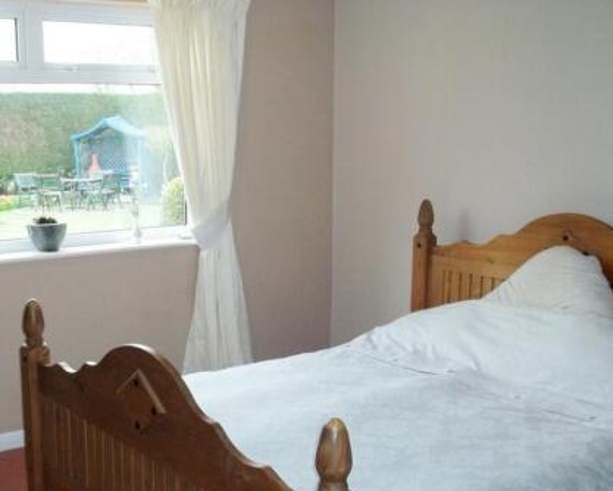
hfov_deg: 40.5
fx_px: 817
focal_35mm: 45
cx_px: 190
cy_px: 301
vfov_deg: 33.3
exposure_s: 1/30
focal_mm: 5.9
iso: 160
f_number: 3.3
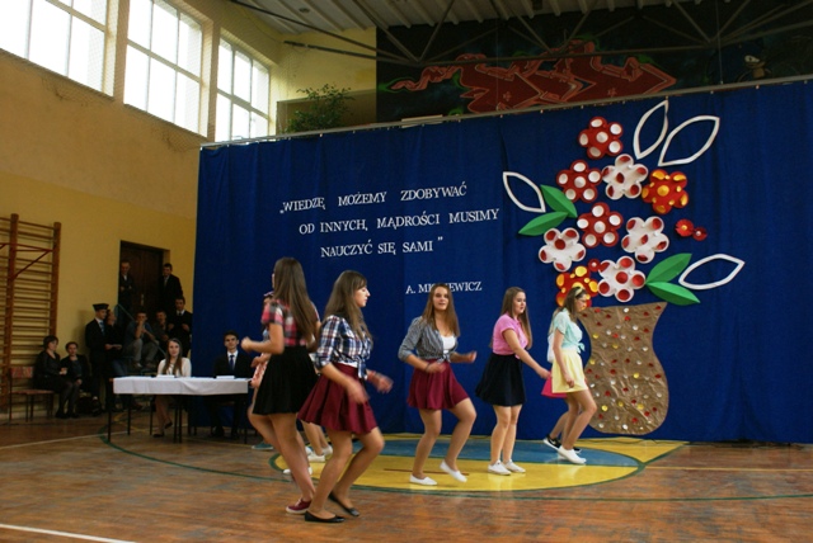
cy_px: 272
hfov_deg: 57.2
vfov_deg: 40.0
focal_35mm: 33
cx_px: 406
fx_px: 746
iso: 400
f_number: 5.6
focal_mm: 22
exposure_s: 1/60
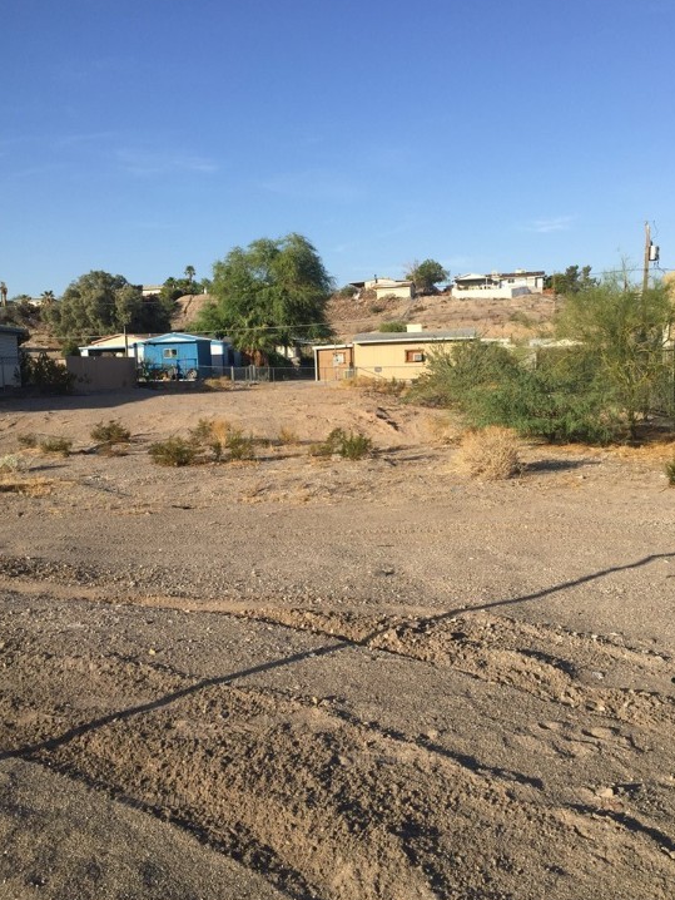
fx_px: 806
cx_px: 351
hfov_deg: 45.5
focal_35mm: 31
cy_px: 453
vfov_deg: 58.3
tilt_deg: -6.5
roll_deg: +0.5
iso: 32
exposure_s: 1/1582
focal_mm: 4.15
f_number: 2.2
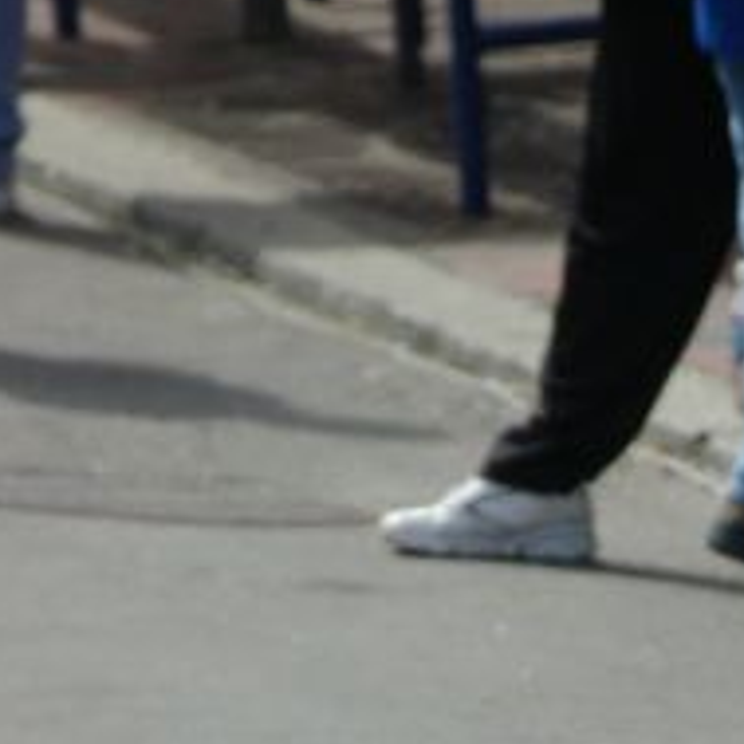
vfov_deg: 1.0
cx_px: 754
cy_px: 1134
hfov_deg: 1.0
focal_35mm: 1809
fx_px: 43989
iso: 400
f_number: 7.1
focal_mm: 420
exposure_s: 1/500
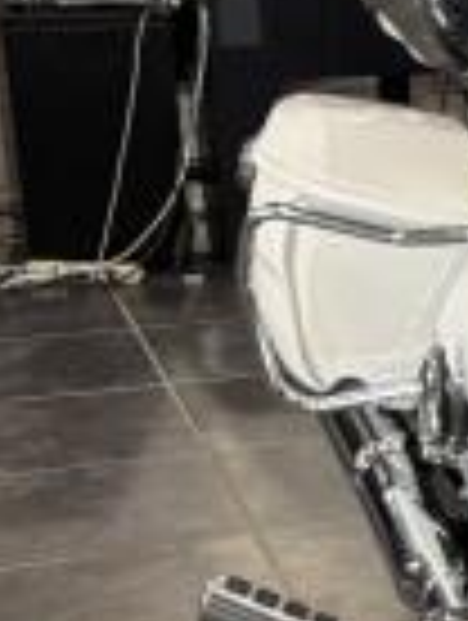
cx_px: 972
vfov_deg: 17.4
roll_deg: -0.3
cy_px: 378
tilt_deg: -15.1
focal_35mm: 113
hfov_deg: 11.6
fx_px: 2031
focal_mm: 5.96
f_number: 1.6
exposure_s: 1/60
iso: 125
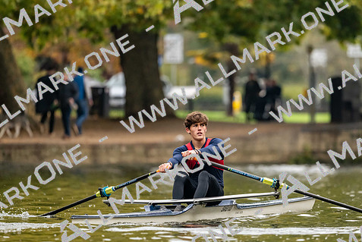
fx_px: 4891
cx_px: 214
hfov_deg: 4.2
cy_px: 135
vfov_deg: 2.8
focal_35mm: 486
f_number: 4.5
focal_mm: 400
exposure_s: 1/2000
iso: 3200
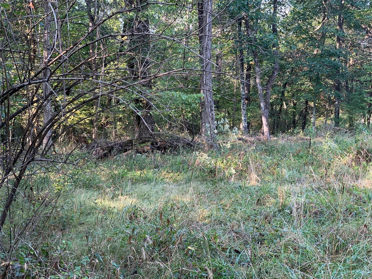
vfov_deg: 28.0
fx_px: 559
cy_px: 140
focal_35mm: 52
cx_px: 186
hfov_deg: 36.8
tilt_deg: -6.0
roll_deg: +0.2
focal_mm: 6
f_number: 2.4
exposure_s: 1/122
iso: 64
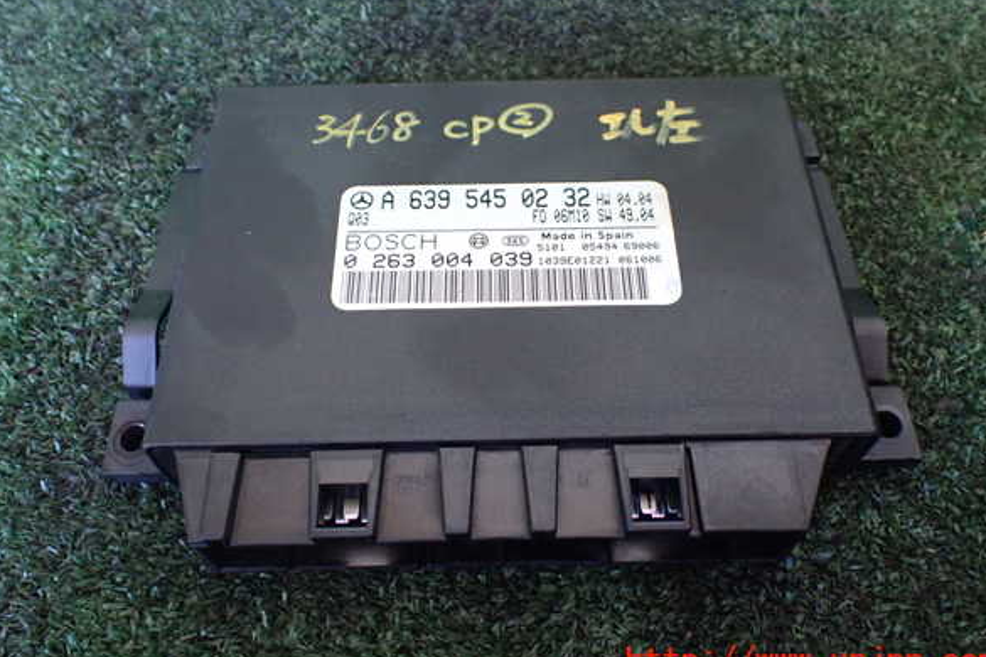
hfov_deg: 58.7
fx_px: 876
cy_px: 305
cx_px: 501
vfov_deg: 41.1
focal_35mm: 32
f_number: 2.3
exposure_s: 1/80
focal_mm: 5.4
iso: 800
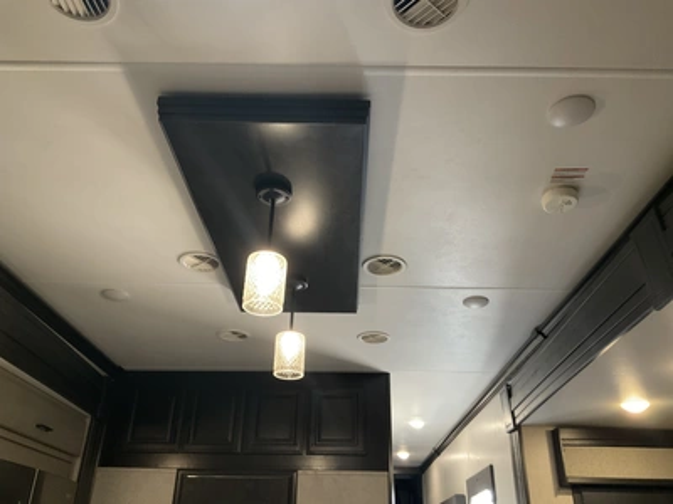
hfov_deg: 61.7
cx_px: 336
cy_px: 252
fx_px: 564
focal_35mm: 29
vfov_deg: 48.2
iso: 250
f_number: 1.8
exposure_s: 1/48
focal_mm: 3
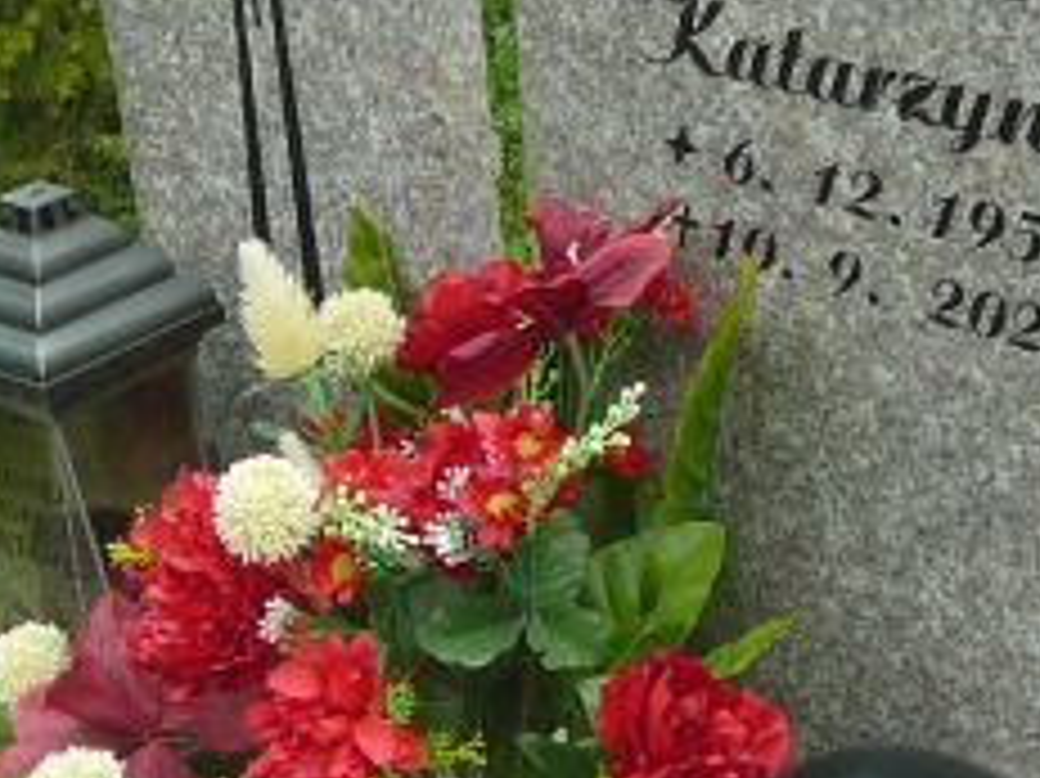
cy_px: 679
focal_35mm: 97
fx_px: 2913
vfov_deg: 15.1
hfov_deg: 20.1
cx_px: 306
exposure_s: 1/80
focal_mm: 5.2
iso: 80
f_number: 2.8
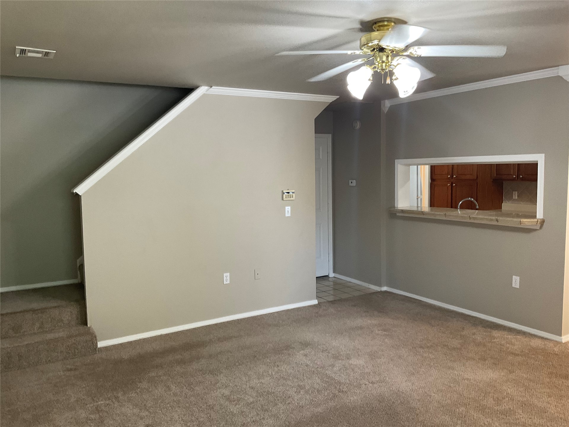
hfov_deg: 61.7
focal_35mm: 29
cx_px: 284
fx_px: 477
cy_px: 214
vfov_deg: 48.2
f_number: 1.8
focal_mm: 3
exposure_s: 1/60
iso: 100
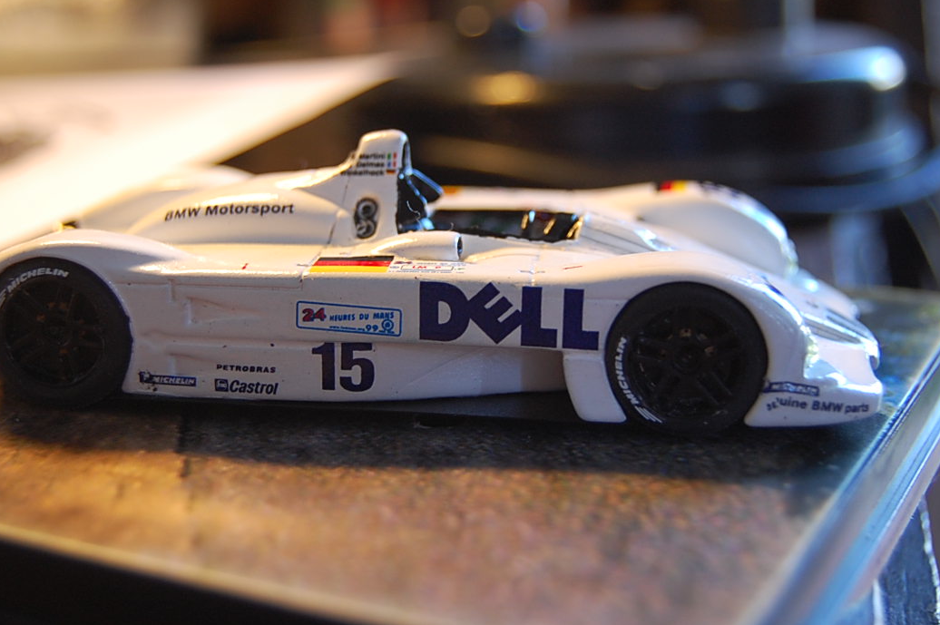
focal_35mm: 61
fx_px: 1591
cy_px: 248
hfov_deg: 32.9
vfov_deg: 22.2
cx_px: 427
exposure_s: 1/40
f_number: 4.2
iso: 400
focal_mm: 28
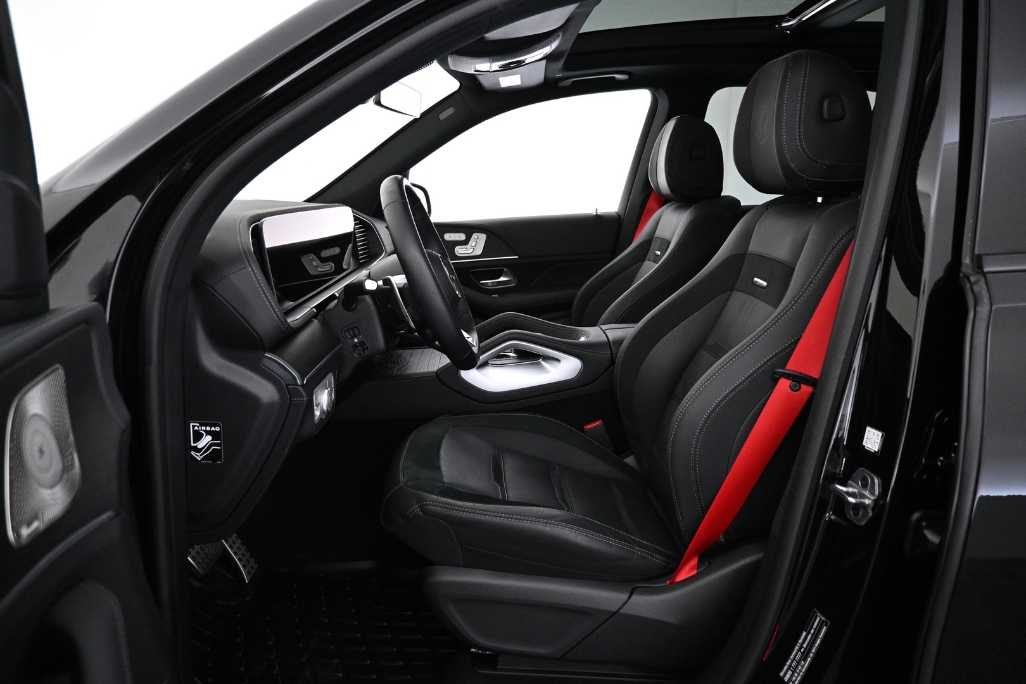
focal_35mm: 24
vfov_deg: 53.1
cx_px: 513
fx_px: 684
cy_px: 342
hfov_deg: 73.7
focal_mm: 16
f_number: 3.5
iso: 3200
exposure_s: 1/60
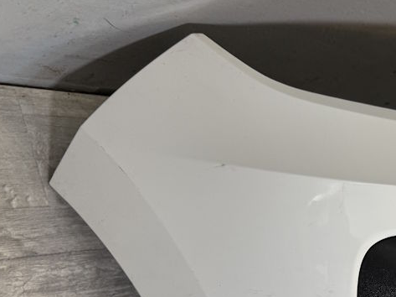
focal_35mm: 52
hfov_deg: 33.6
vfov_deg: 26.0
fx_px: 594
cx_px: 397
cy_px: 320
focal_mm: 6.76
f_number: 1.78
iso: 100
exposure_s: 1/100
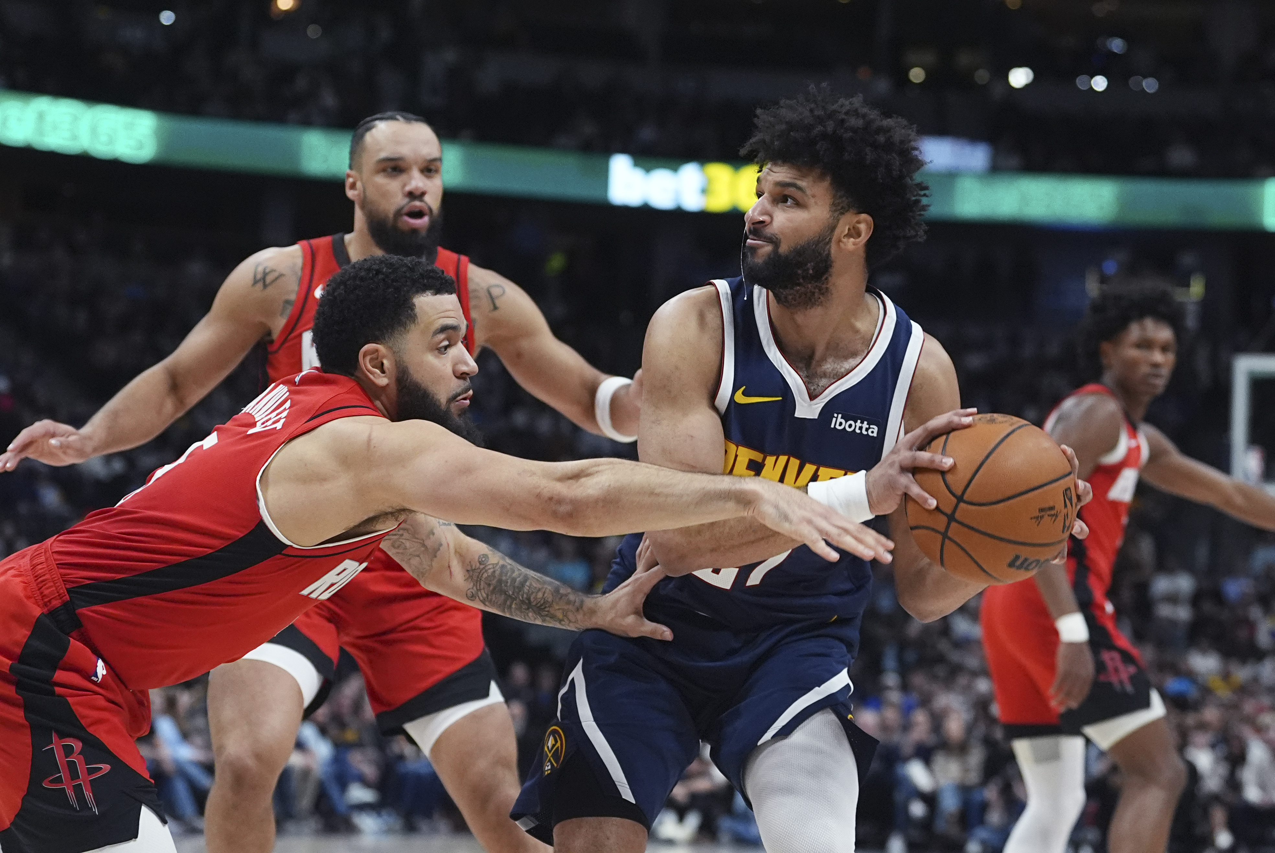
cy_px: 426
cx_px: 638
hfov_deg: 19.4
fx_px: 3722
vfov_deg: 13.1
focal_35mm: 105
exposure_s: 1/2000
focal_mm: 70
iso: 4000
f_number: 3.2
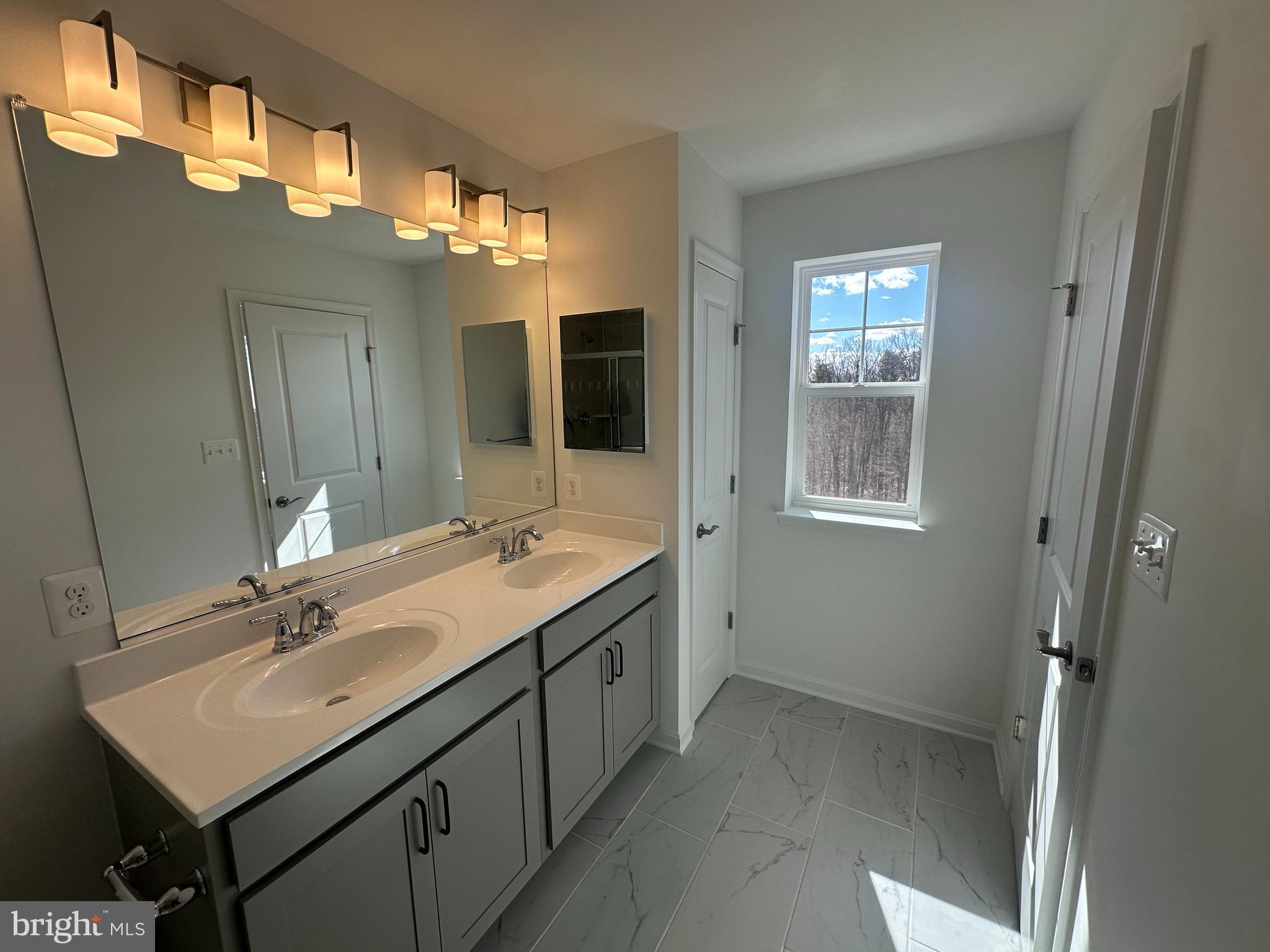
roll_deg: +0.1
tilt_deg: -9.3
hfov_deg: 102.1
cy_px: 476
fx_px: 514
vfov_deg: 85.7
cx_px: 635
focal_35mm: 14
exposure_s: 1/418
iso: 40
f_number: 2.2
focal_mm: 2.22
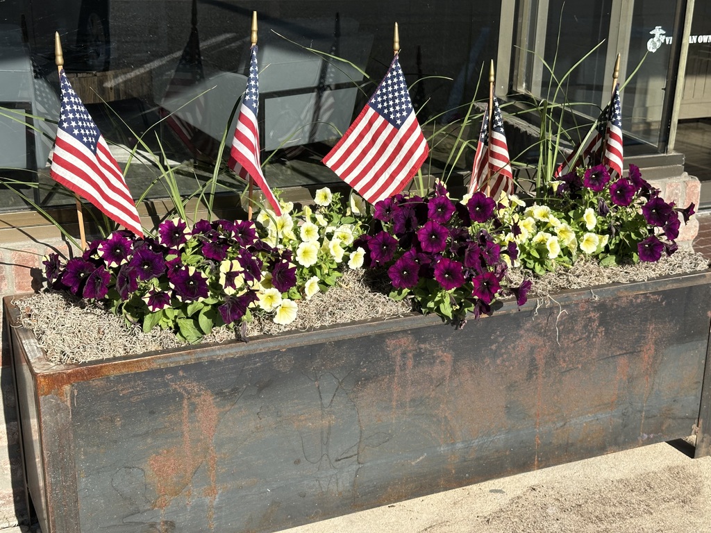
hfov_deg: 39.7
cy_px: 266
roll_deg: -2.0
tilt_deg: -18.0
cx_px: 356
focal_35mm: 48
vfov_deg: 30.3
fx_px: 986
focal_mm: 6.86
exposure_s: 1/2358
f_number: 1.78
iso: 64
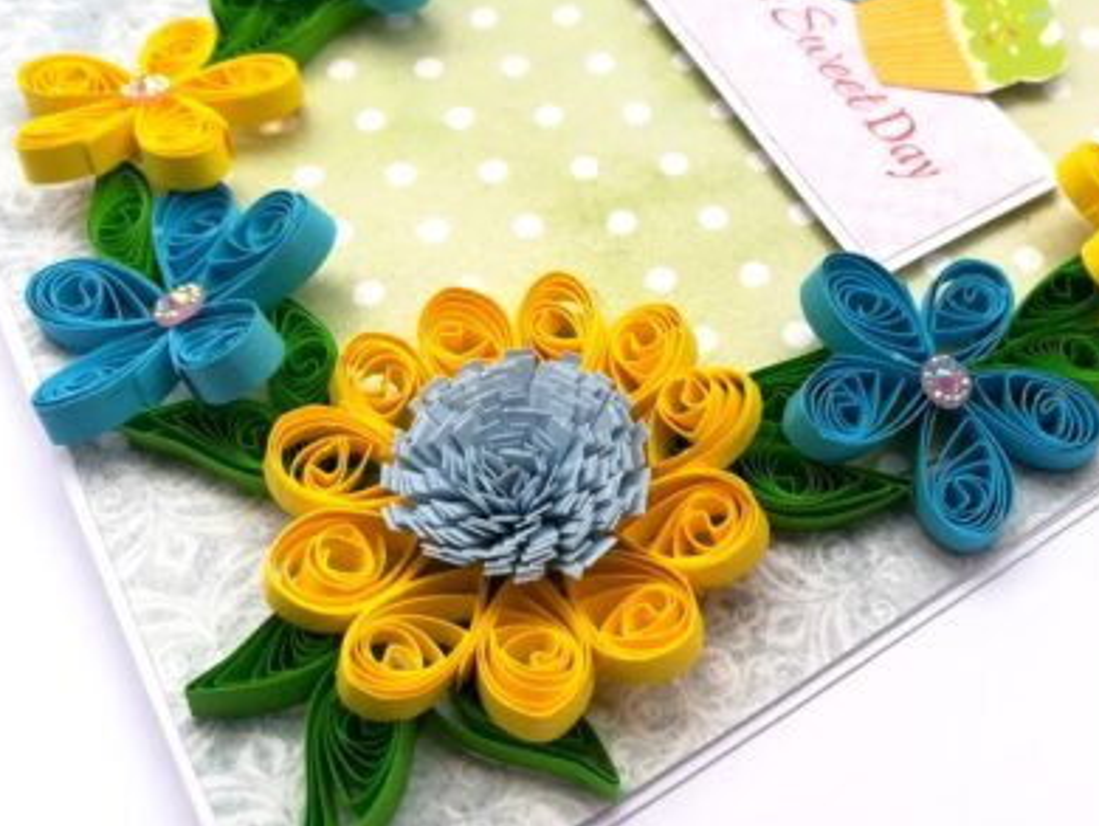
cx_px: 812
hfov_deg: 45.3
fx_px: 1271
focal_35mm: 40
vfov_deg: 35.5
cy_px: 245
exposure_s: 1/502
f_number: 2.2
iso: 50
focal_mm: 3.83
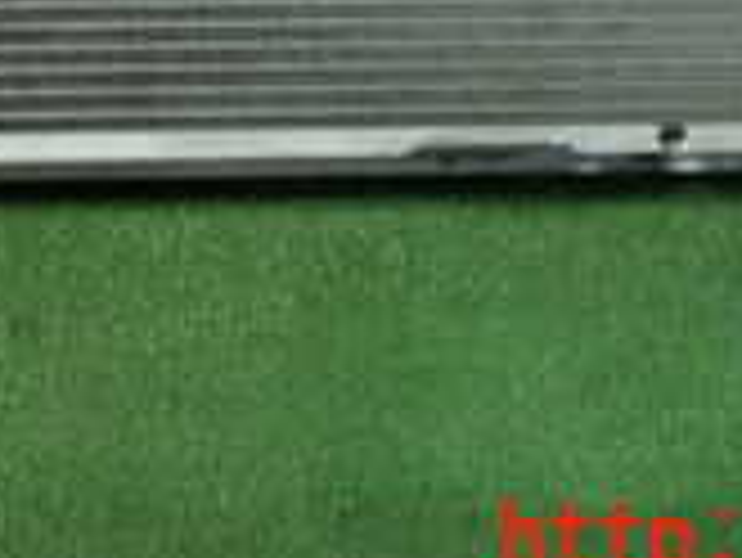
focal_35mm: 109
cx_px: 166
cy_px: -414
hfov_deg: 17.9
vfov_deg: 12.5
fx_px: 2338
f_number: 2.3
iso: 250
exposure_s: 1/30
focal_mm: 5.4
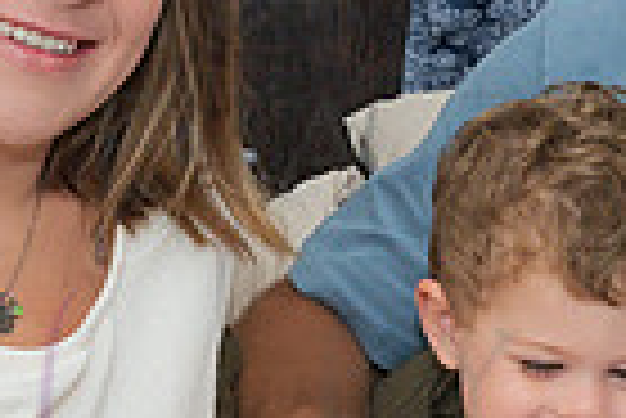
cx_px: 500
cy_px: 366
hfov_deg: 10.7
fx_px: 3342
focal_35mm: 192
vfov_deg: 7.2
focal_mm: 46
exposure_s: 1/320
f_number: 14
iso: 800
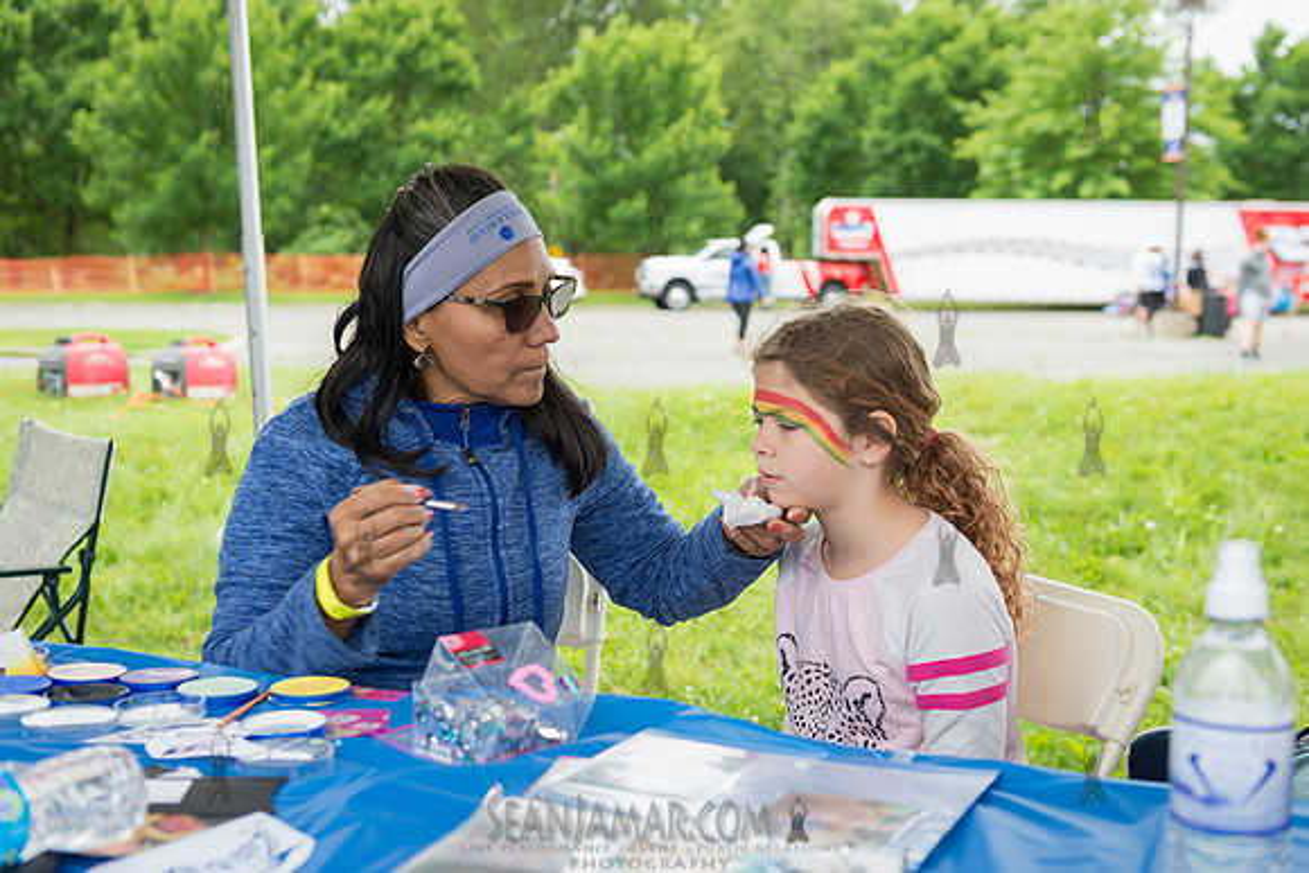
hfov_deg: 43.6
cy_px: 436
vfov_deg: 29.9
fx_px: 1637
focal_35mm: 45
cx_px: 654
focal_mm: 45
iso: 200
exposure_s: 1/250
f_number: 4
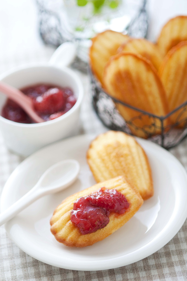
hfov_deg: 8.7
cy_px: 140
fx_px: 1230
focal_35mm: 158
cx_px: 94
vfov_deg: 13.1
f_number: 3
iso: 200
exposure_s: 1/160
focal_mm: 105
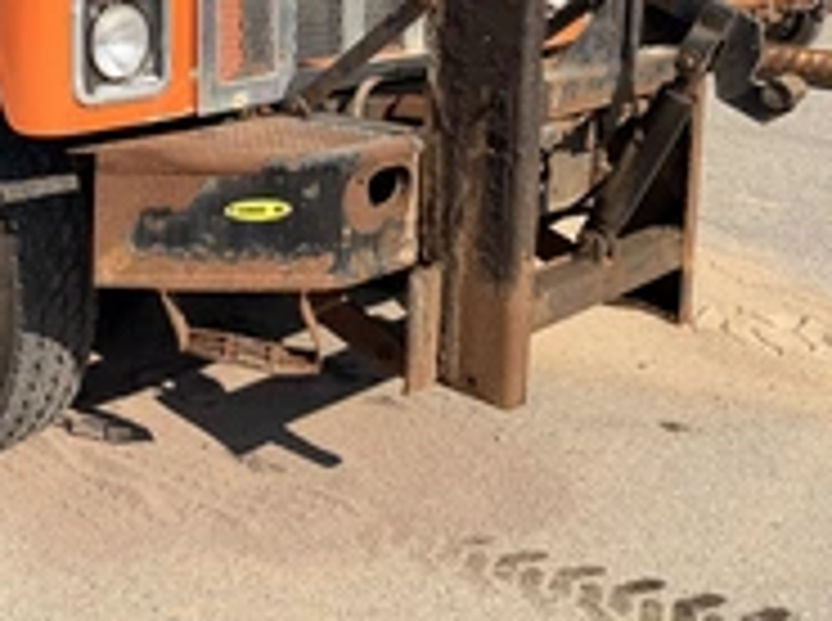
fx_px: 1247
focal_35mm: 52
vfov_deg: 26.5
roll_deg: +0.5
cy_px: 4
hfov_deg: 35.0
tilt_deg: -7.0
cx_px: 99
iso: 80
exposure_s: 1/3759
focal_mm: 6.76
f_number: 1.78
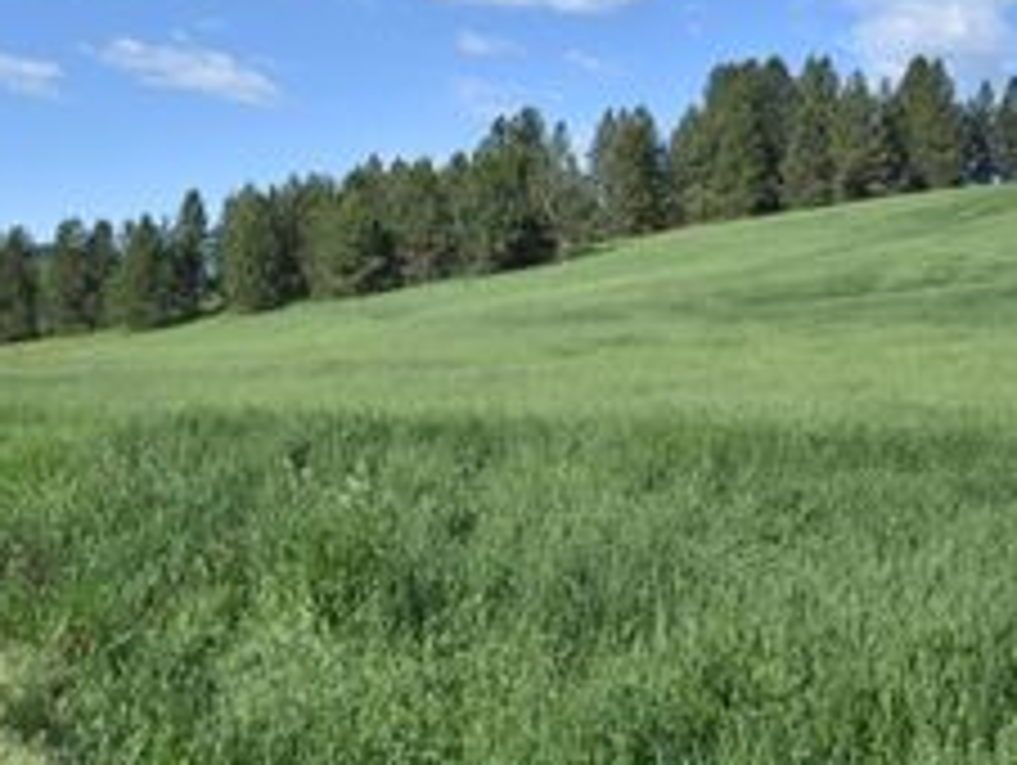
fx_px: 1500
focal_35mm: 51
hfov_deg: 36.3
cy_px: 250
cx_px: 212
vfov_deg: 28.4
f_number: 22
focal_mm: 24
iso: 200
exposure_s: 1/80
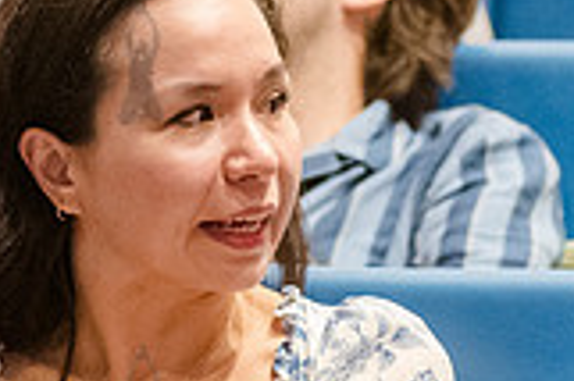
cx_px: 331
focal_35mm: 505
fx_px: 8044
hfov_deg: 4.1
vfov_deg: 2.7
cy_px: 214
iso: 5000
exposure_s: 1/250
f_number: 3.5
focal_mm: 105
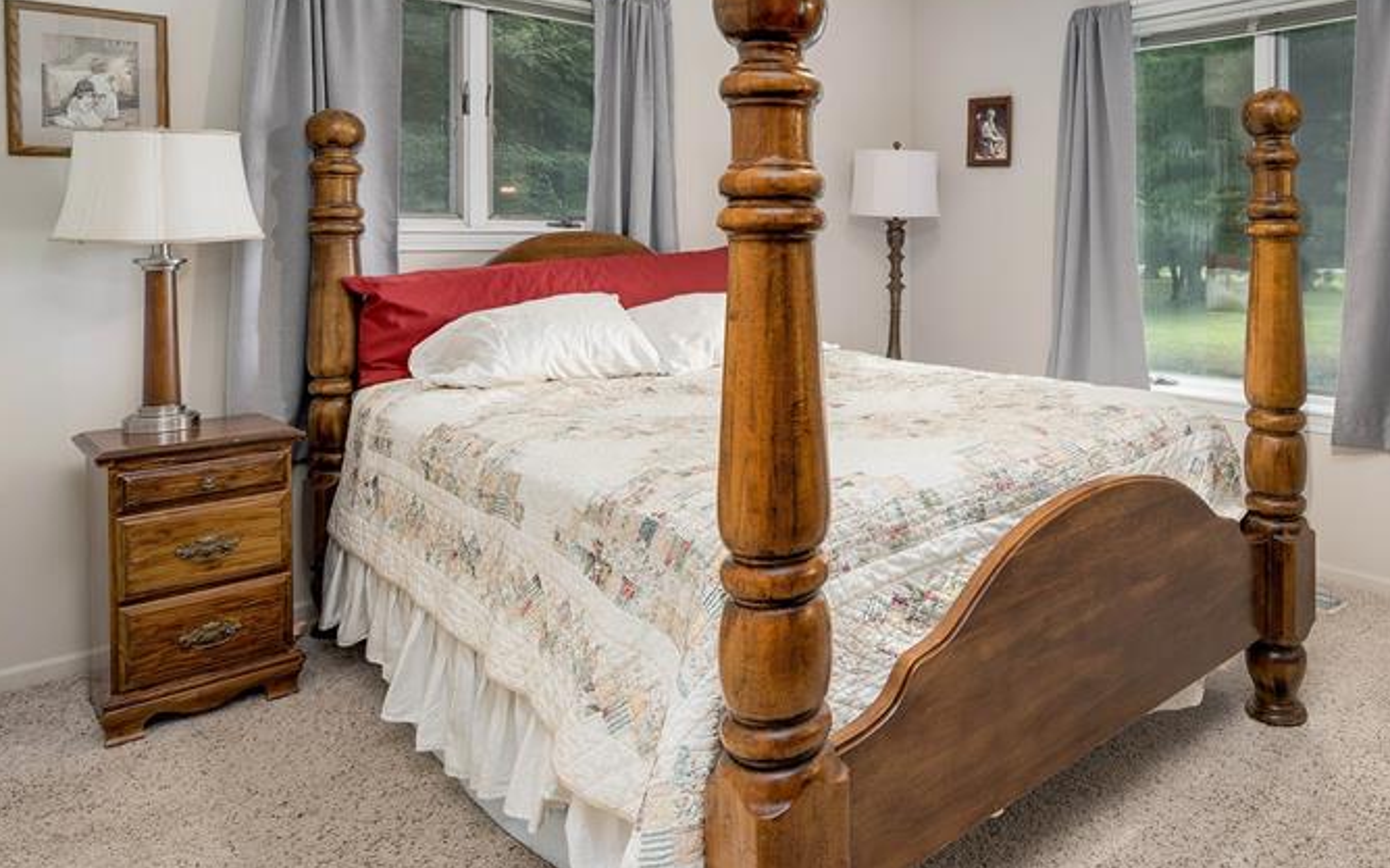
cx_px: 990
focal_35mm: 25
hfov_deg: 69.2
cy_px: 252
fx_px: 947
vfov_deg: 47.9
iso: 400
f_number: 7.1
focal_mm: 16
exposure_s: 1/160
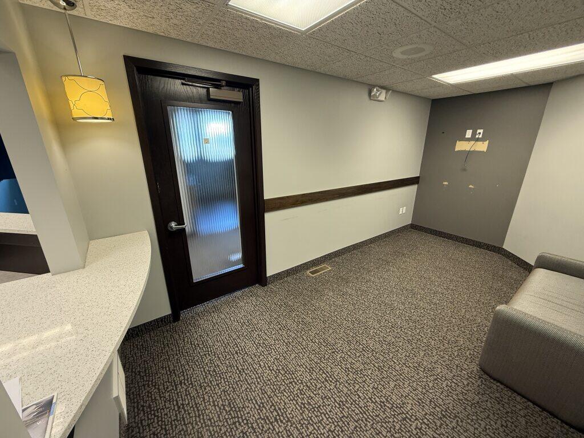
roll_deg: +0.0
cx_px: 292
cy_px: 219
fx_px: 236
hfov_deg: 102.1
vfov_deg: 85.7
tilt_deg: -17.5
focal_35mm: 14
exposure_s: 1/60
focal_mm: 2.22
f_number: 2.2
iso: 200
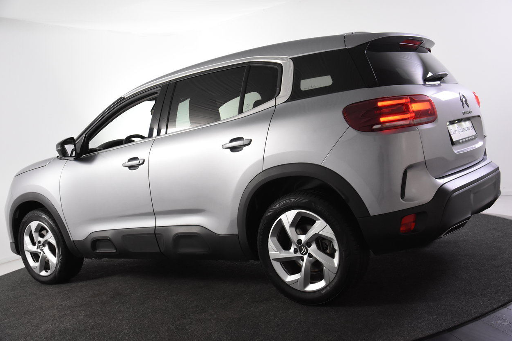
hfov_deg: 48.5
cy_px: 174
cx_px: 255
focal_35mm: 40
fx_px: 569
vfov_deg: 33.4
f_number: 5
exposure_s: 1/100
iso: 1600
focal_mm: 26
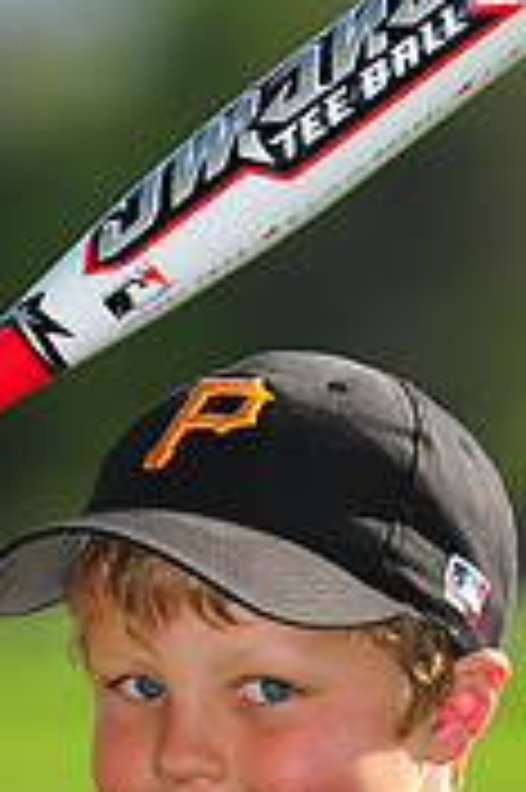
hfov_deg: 2.1
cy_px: 860
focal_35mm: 658
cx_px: 135
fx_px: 14448
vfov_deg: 3.1
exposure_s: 1/1250
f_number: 4
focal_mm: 200
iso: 200
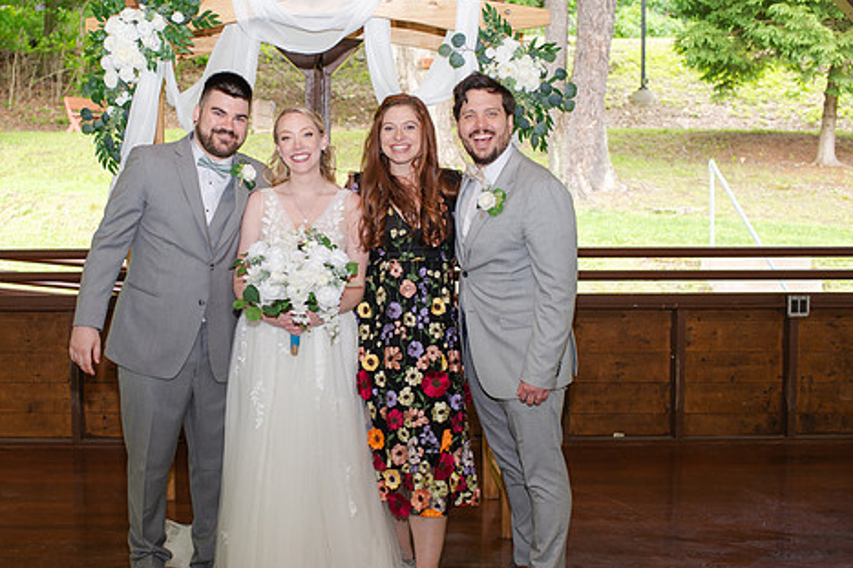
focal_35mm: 50
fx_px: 1184
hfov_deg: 39.2
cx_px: 292
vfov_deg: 27.0
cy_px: 301
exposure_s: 1/200
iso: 800
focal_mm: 35
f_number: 3.2
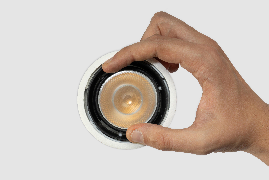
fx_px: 785
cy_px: 90
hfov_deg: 19.5
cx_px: 134
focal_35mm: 105
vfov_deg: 13.0
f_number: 20
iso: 200
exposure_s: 1/160
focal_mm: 105
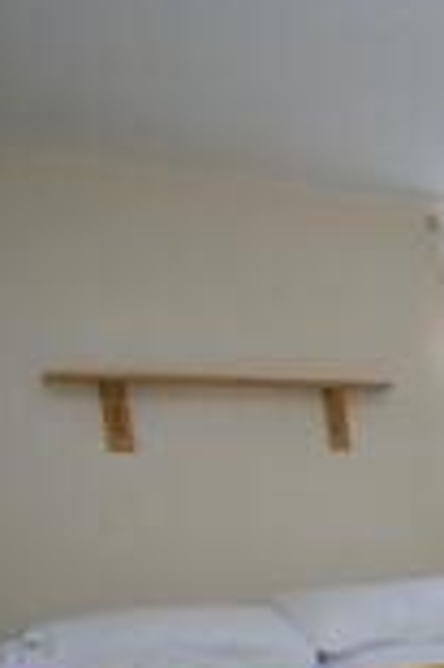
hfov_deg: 18.0
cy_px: 657
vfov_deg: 38.3
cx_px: 918
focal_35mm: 46
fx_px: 853
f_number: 3.5
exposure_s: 1/45
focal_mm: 10
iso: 800
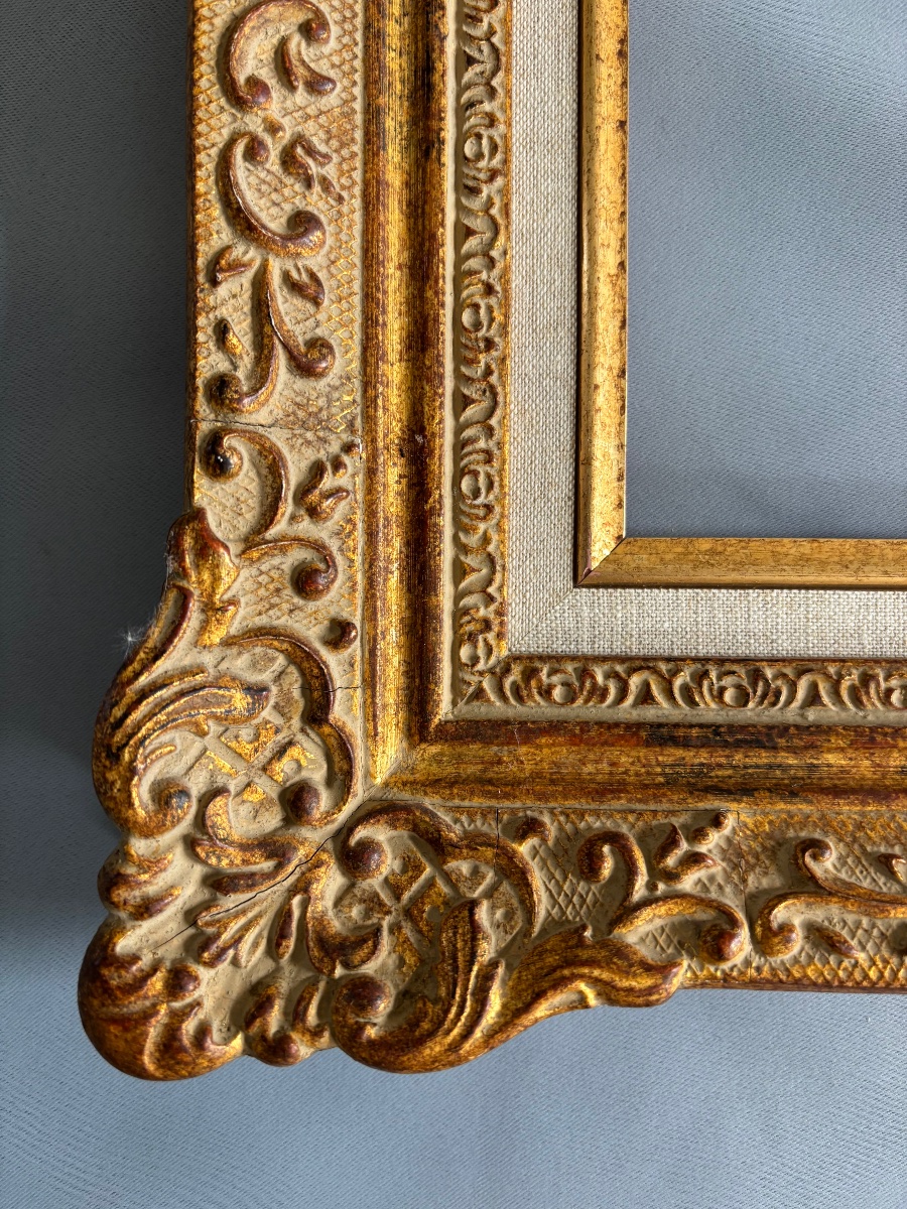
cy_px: 604
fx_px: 908
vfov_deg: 67.3
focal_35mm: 26
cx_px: 454
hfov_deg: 53.1
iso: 125
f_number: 1.6
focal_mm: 5.96
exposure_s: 1/99
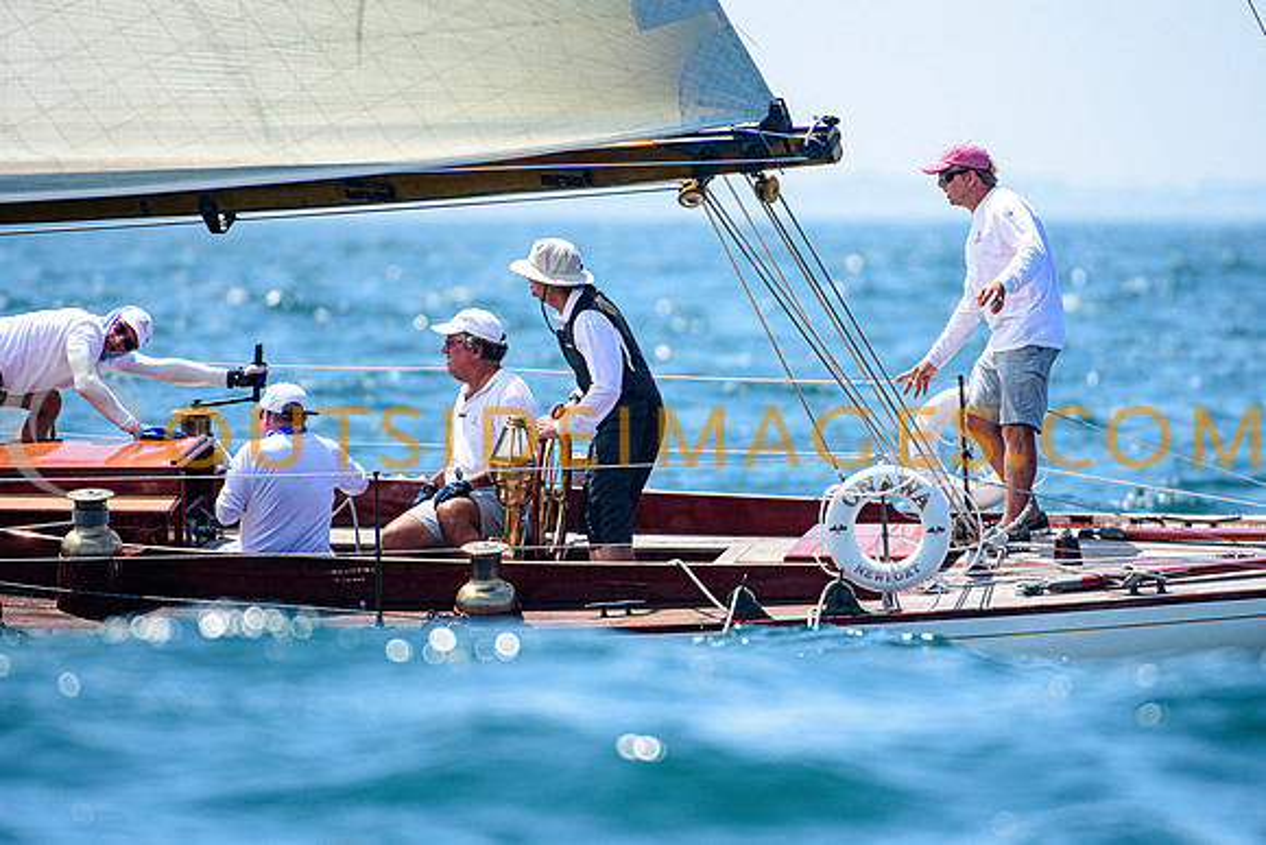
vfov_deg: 2.3
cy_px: 422
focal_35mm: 600
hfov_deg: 3.4
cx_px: 633
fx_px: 21104
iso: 400
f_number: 5
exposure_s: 1/2500
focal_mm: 400
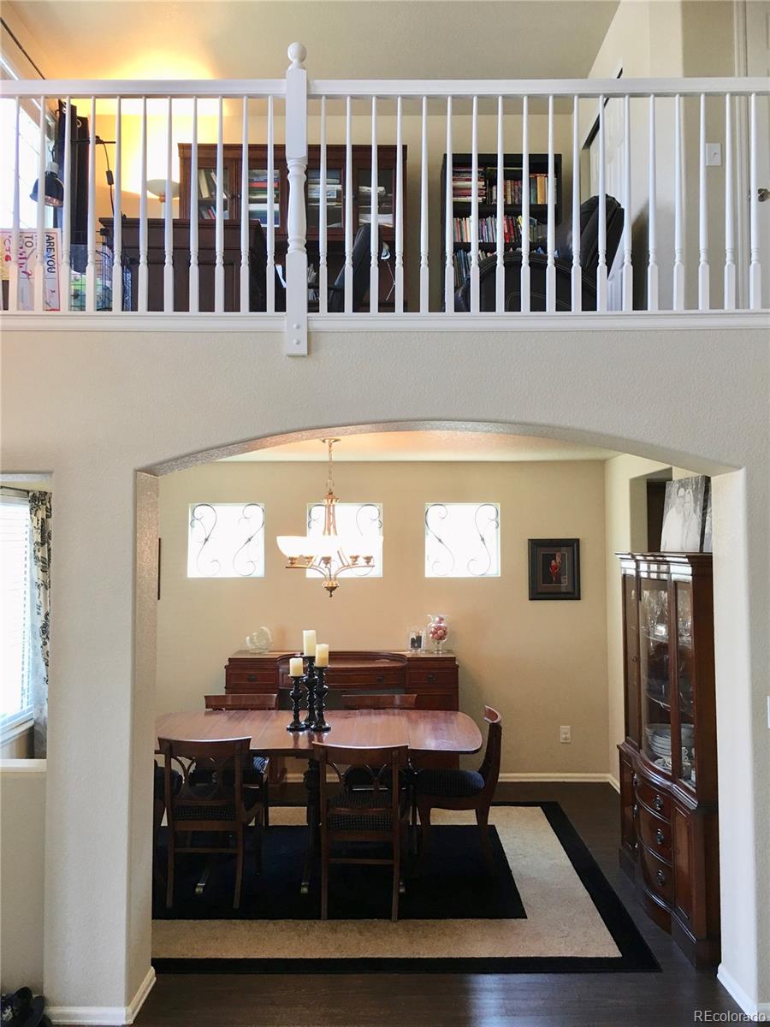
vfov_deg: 61.7
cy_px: 514
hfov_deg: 48.2
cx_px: 385
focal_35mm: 29
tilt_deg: +1.2
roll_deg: +0.4
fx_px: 860
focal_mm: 4.15
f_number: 2.2
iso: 40
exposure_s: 1/30
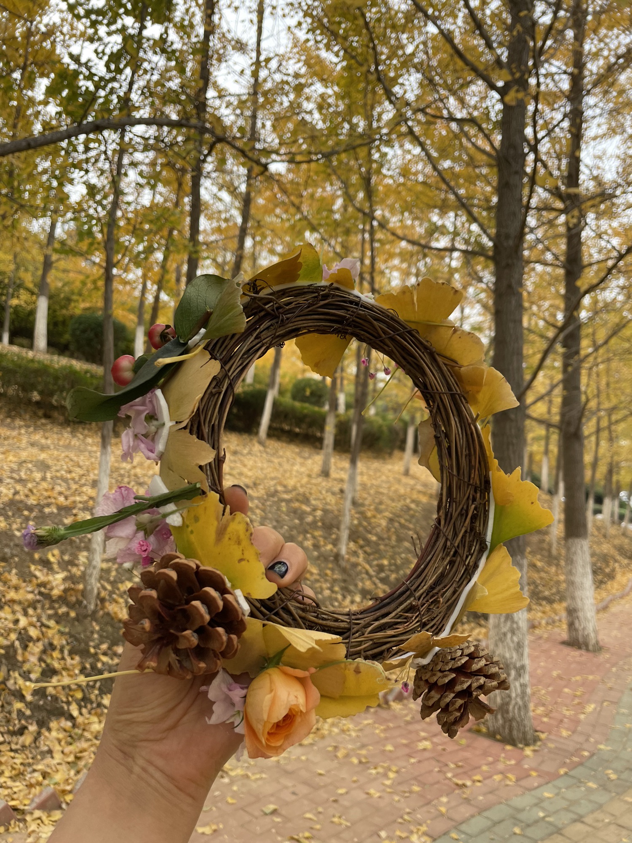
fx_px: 633
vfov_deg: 67.3
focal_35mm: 26
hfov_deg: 53.1
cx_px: 316
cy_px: 422
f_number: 1.6
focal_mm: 4.2
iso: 32
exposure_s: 1/475
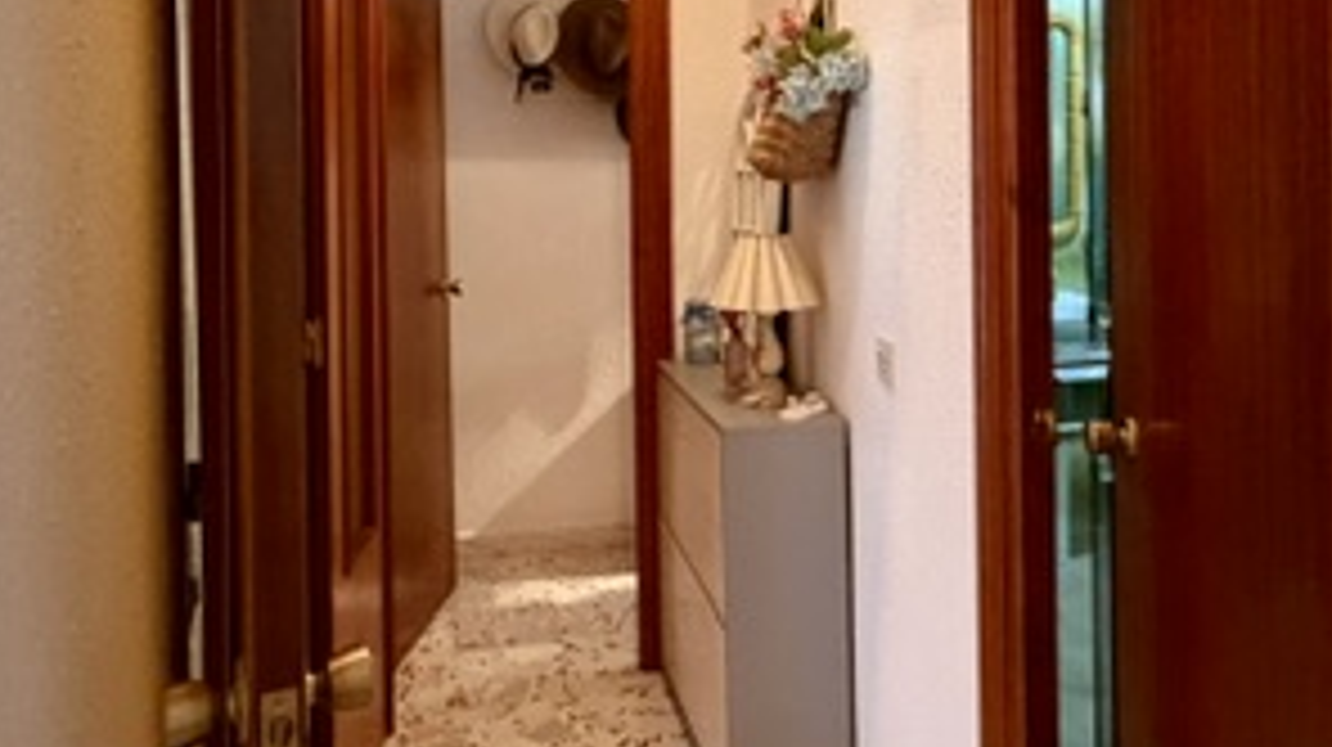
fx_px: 1165
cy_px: 162
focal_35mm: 33
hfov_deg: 59.5
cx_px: 684
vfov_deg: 34.6
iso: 640
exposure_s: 1/50
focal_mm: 2.22
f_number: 2.2
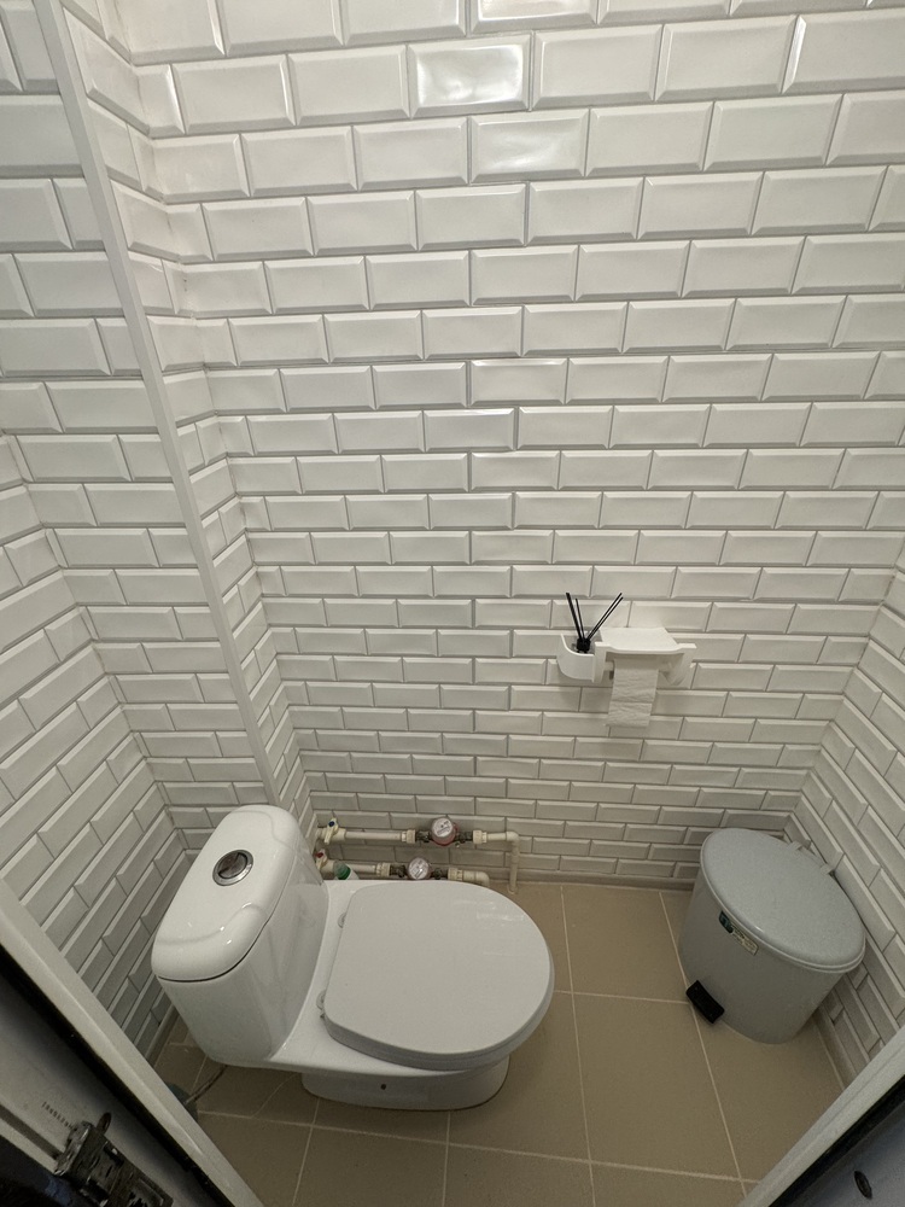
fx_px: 488
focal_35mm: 14
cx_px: 452
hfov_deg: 85.7
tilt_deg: -27.8
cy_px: 604
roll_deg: +1.6
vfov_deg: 102.1
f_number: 2.2
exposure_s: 1/99
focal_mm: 2.22
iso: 160
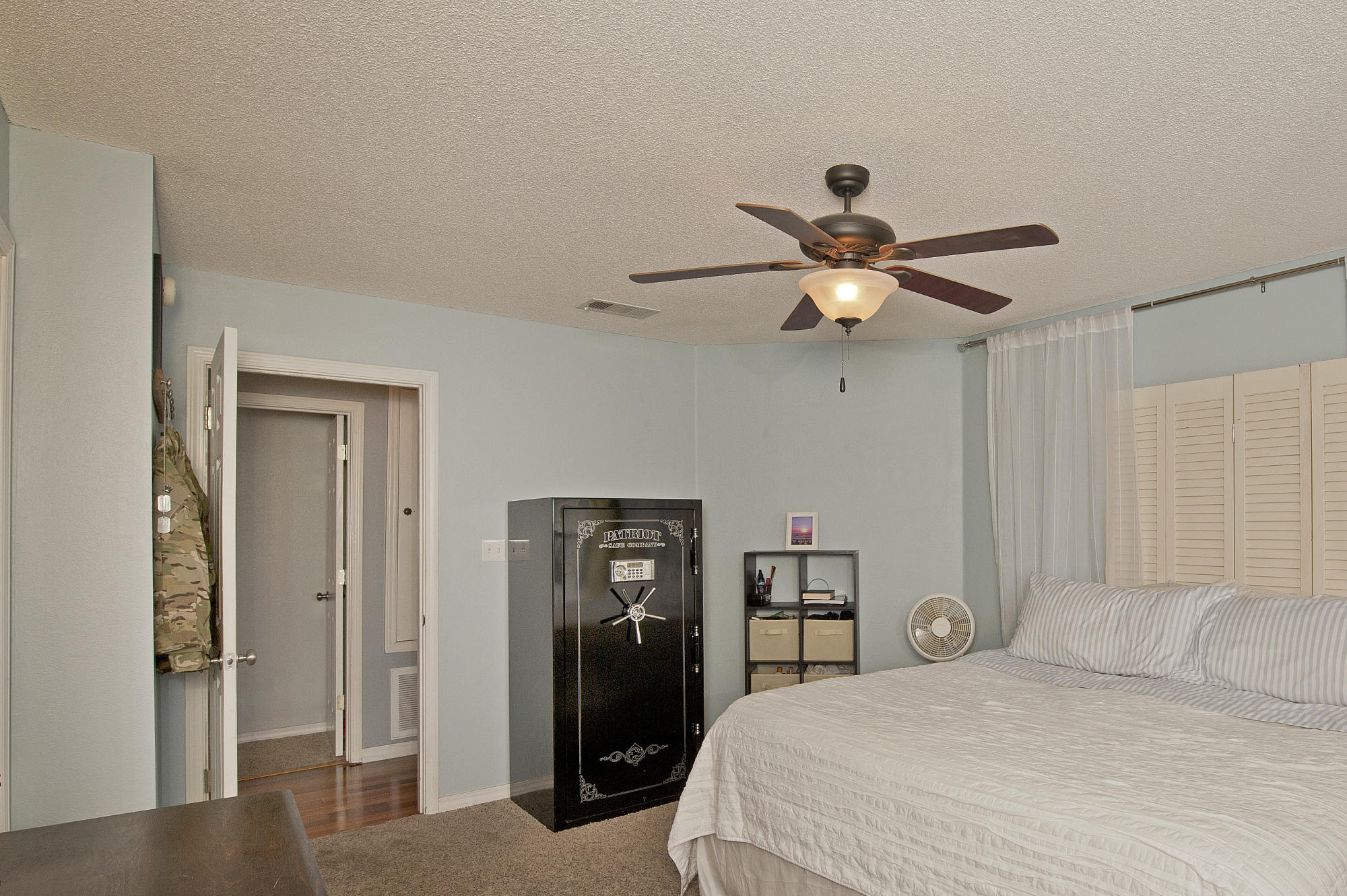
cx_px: 839
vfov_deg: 59.2
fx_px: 785
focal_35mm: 21
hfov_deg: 79.8
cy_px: 504
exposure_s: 1/160
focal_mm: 14
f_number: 7.1
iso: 320
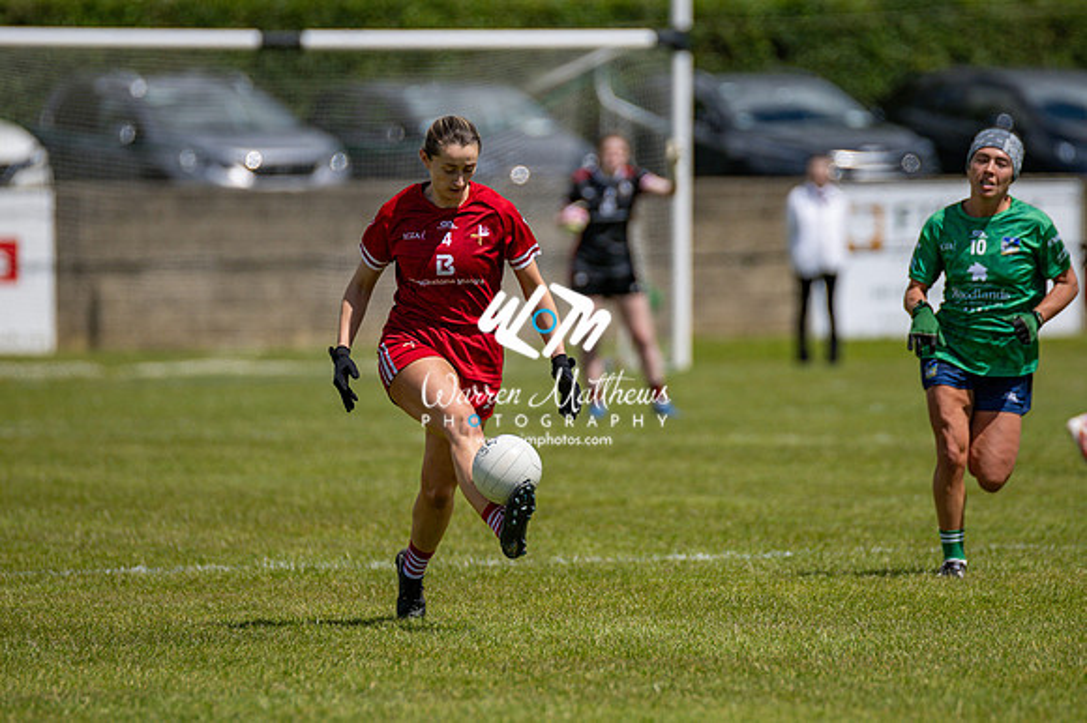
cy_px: 362
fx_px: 13579
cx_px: 544
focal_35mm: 450
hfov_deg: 4.6
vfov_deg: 3.1
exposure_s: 1/6400
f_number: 2.8
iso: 125
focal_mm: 300
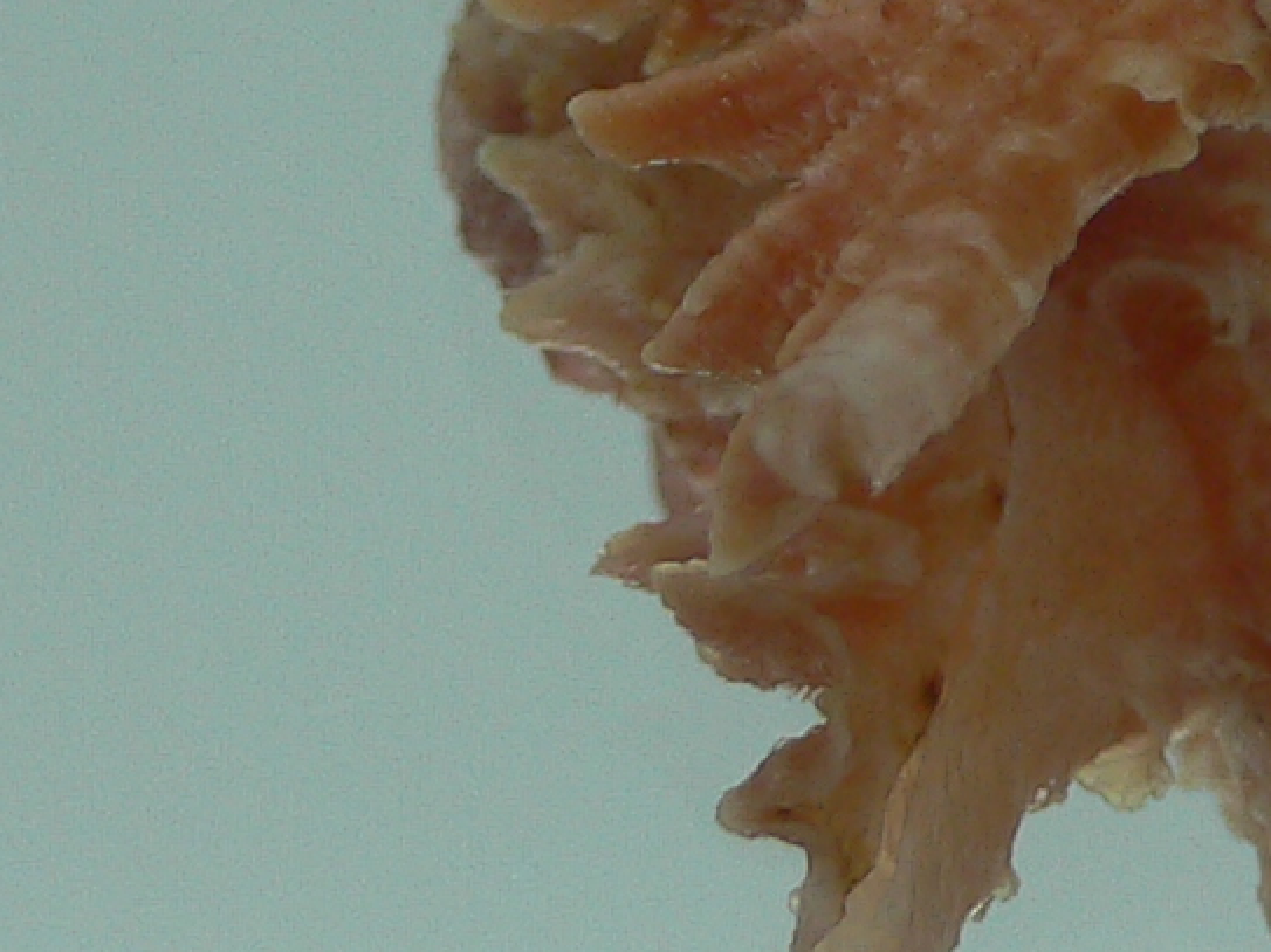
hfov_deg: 15.0
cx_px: 1072
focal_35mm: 130
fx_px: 4772
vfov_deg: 11.1
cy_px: -299
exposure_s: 1/60
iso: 80
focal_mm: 4.6
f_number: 2.8
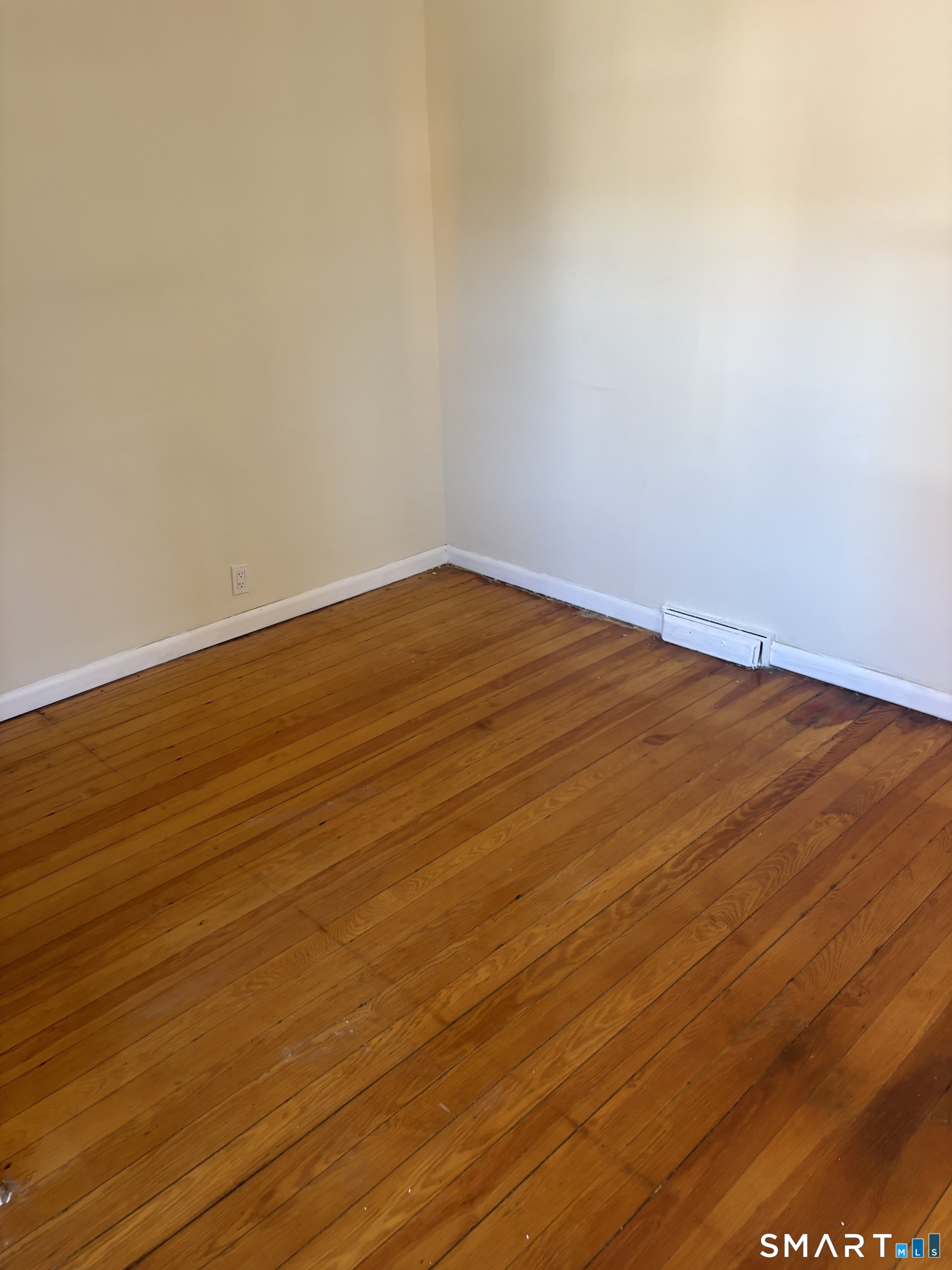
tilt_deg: -25.5
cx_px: 476
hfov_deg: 53.1
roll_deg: +1.2
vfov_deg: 67.3
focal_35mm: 26
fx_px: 953
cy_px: 635
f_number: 1.6
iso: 125
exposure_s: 1/60
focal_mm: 5.96
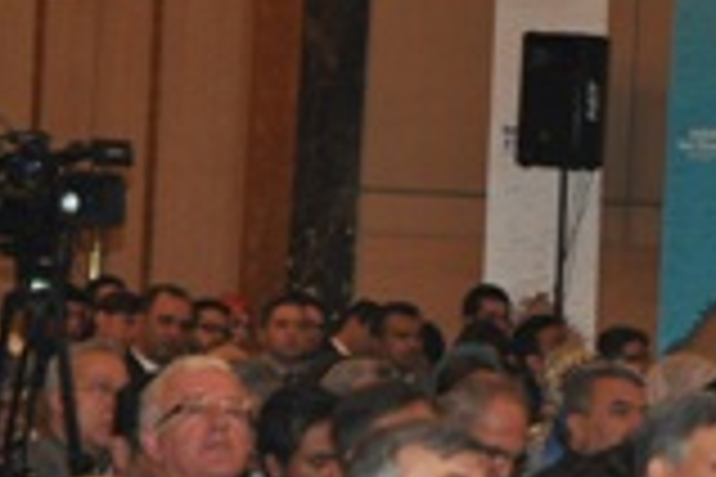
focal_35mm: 262
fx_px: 5210
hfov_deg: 7.8
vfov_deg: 5.2
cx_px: 711
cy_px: 400
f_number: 4.5
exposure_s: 1/60
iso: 800
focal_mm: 62
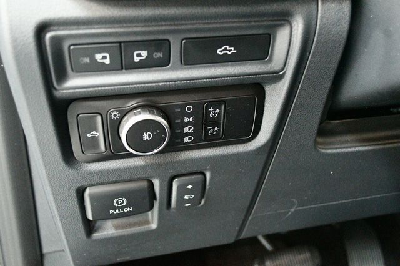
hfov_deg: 53.2
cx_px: 200
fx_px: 400
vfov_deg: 36.8
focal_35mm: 36
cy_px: 133
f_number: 4
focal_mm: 24
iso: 12800
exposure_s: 1/25
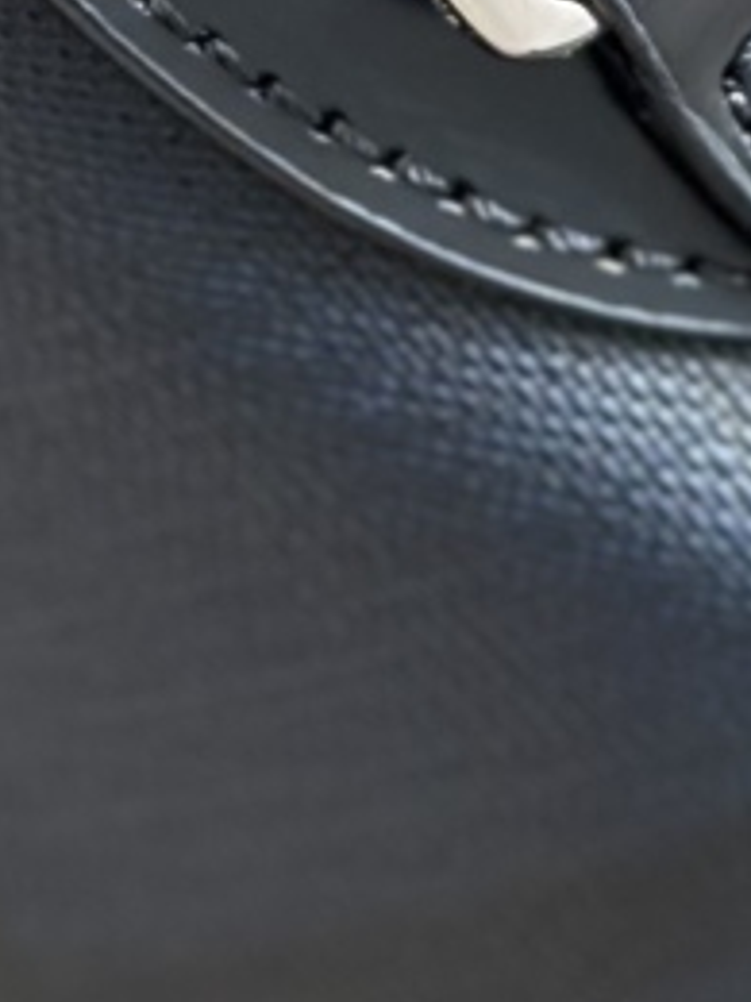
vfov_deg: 7.2
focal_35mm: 266
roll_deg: +34.5
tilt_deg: -17.4
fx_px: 7695
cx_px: -35
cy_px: -848
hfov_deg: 5.6
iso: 160
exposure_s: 1/52
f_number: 1.78
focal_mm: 6.86
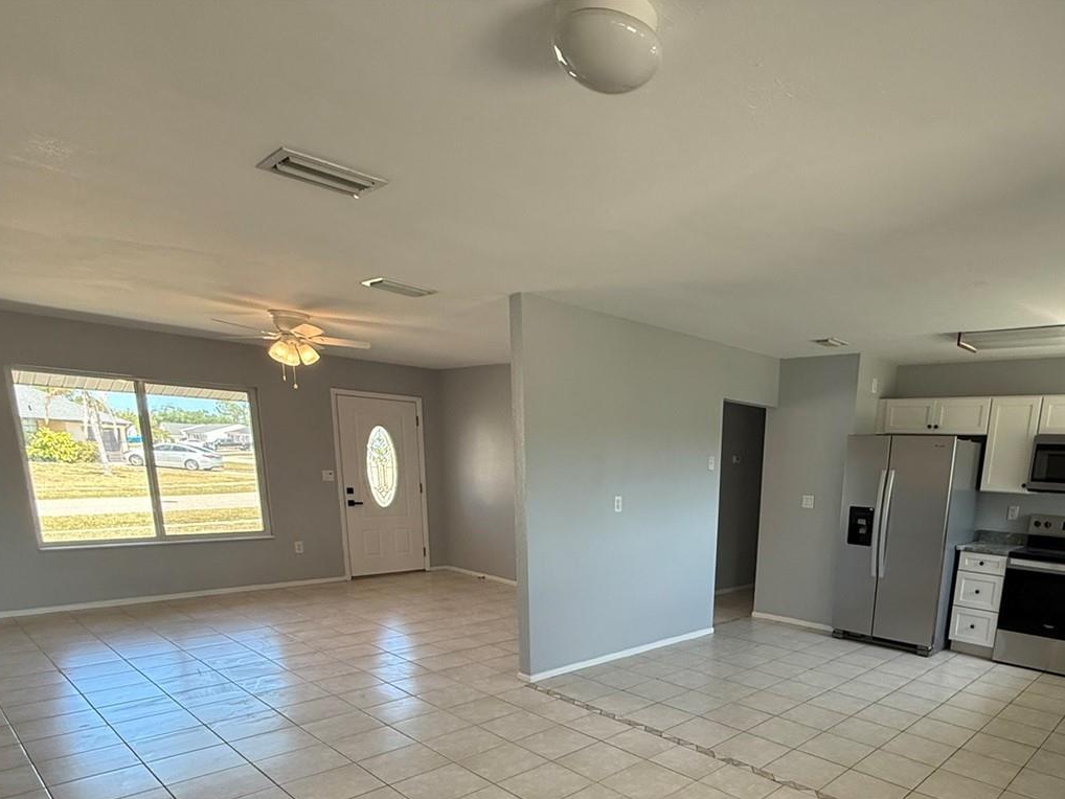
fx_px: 677
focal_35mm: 22
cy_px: 625
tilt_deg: -13.6
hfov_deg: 74.1
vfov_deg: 57.1
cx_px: 706
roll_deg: -2.7
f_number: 2.2
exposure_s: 1/120
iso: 160
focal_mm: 2.22
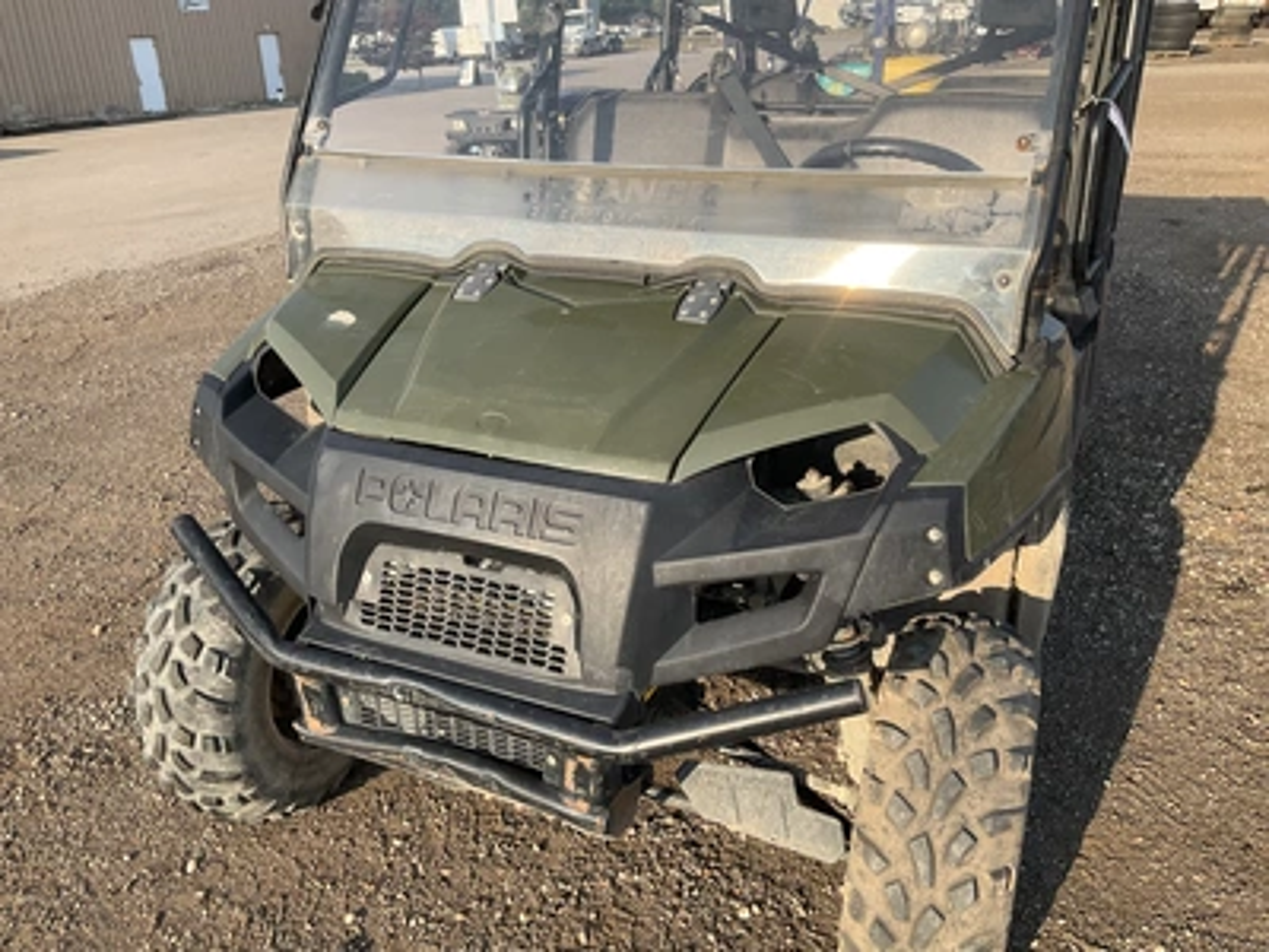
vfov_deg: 48.2
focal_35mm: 29
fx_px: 1063
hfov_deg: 61.7
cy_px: 476
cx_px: 634
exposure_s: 1/568
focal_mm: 3
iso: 25
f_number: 1.8
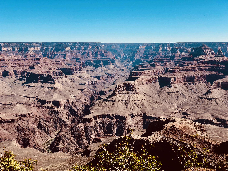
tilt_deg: -5.8
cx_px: 114
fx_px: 343
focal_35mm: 52
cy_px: 86
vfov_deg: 28.0
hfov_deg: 36.8
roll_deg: +0.5
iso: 16
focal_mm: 6
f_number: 2.4
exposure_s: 1/857
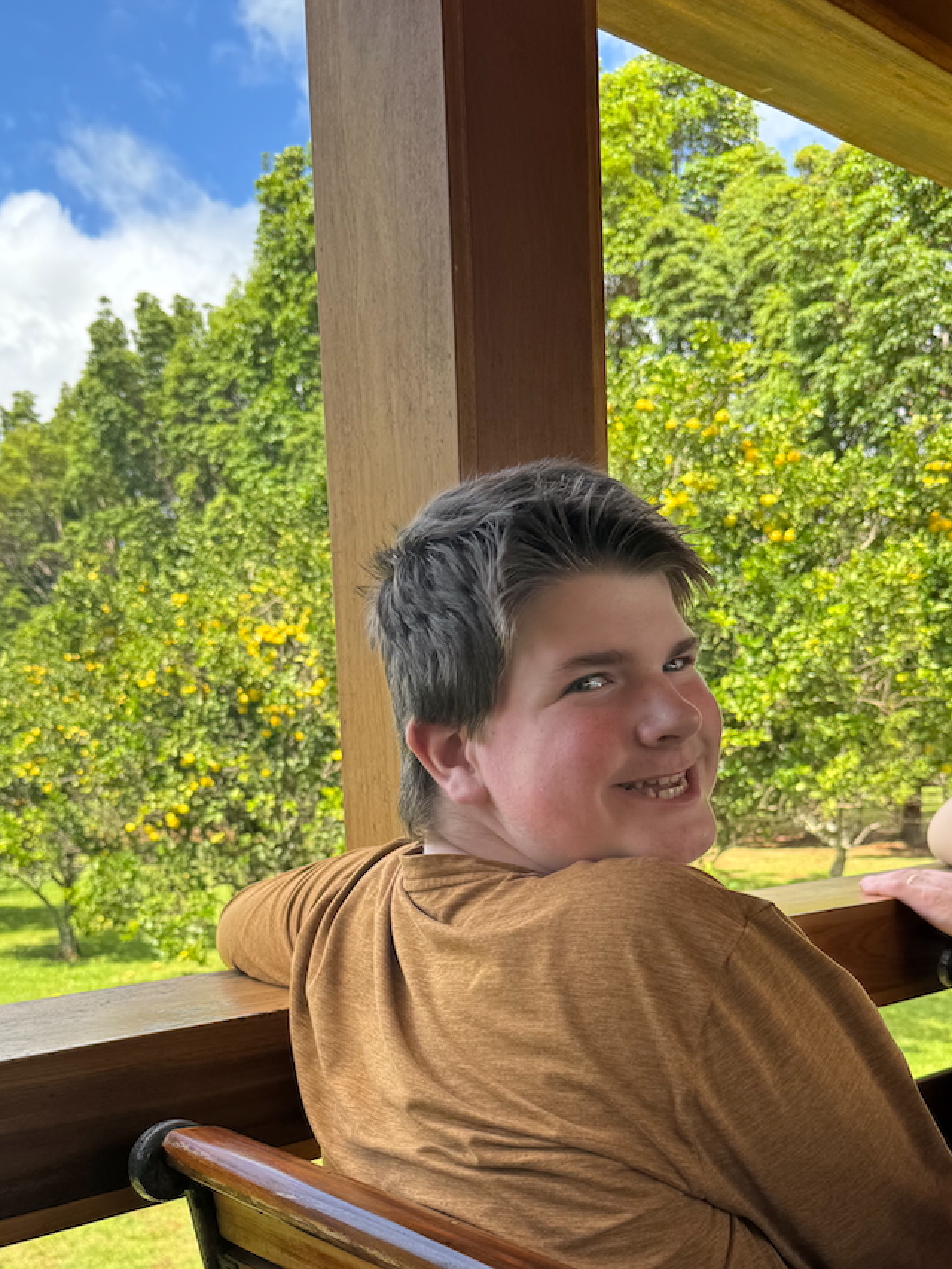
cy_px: 903
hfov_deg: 39.7
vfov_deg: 49.9
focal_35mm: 36
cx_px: 460
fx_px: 1320
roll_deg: +0.3
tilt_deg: -6.1
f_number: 1.78
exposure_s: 1/588
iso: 80
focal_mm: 6.76
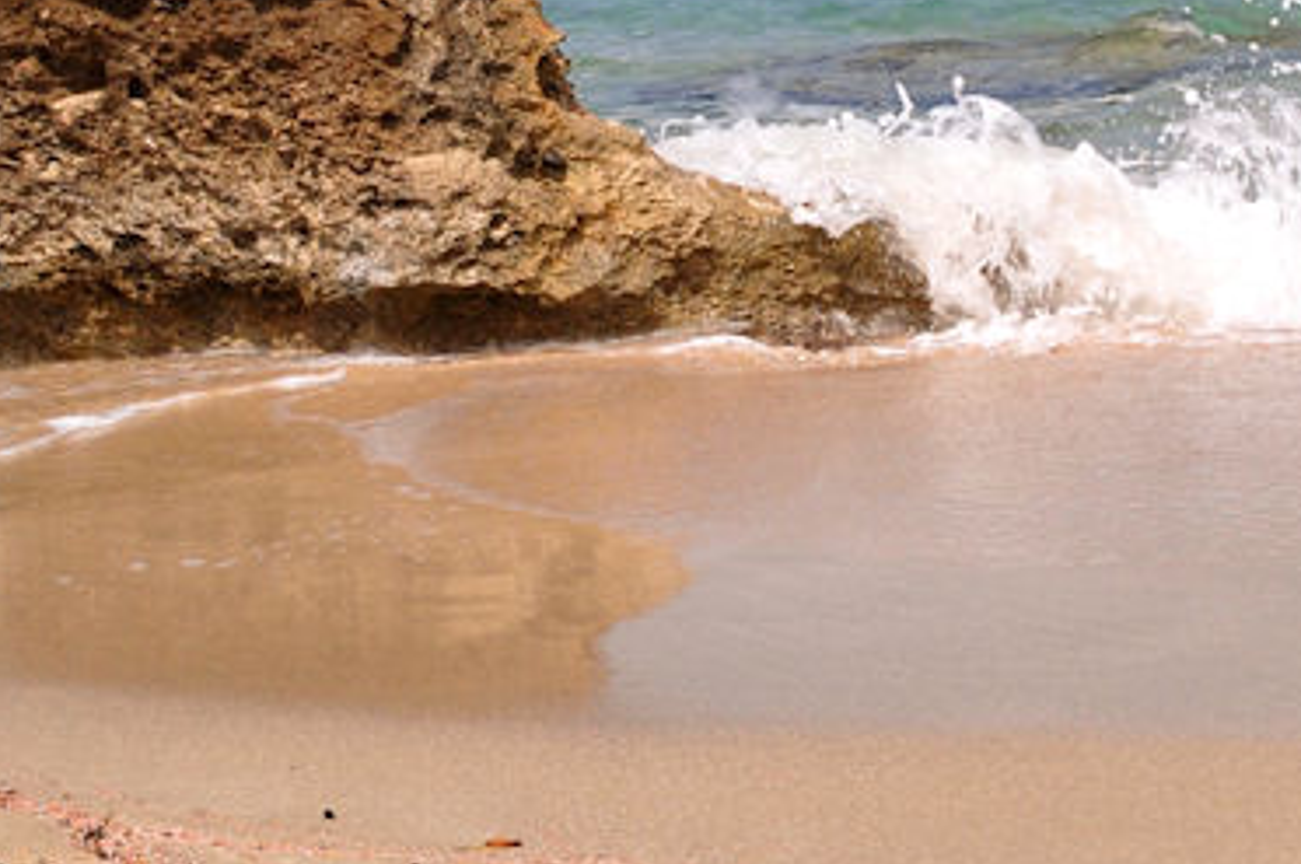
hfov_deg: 21.8
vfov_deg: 15.7
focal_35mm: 87
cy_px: 422
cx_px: 1521
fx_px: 3140
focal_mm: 18
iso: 200
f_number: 11
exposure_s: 1/500
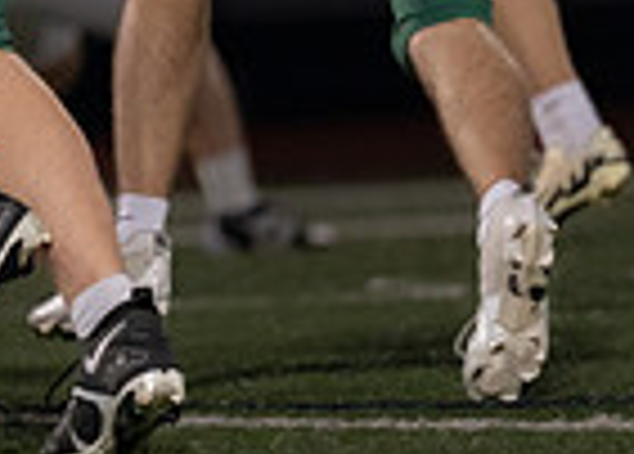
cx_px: -708
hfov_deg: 1.8
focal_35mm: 1132
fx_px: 20402
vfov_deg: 1.3
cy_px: -382
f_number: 2.8
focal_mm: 200
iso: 2000
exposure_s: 1/1000
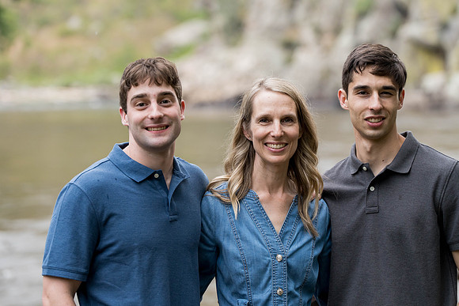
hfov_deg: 12.8
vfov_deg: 8.6
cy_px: 153
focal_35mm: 160
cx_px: 230
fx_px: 2040
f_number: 4.5
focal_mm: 160
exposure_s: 1/160
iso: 2000
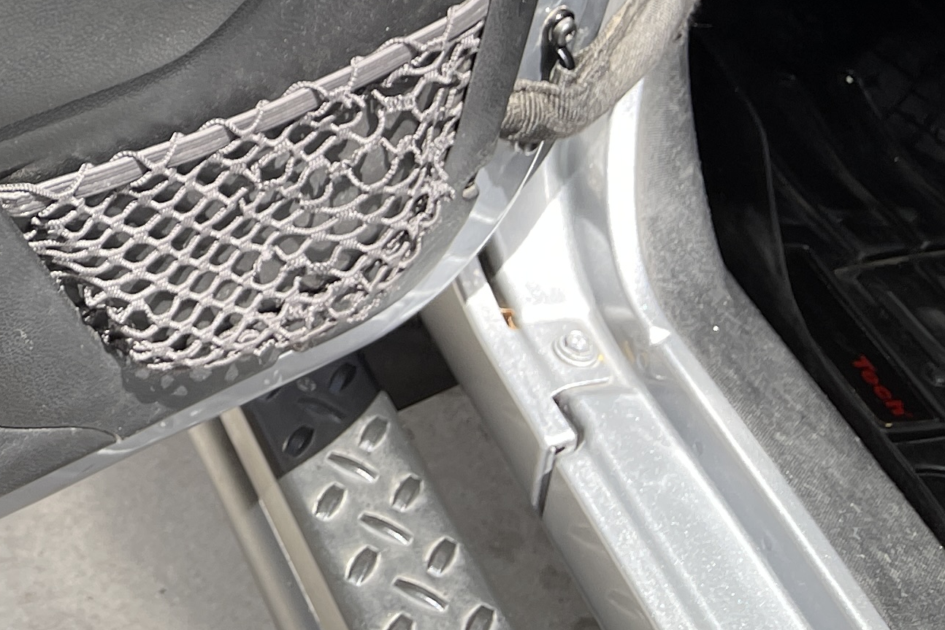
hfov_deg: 21.2
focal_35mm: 81
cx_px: -466
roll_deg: -2.6
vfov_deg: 15.4
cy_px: -354
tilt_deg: -20.9
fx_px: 2126
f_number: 1.6
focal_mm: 5.1
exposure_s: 1/331
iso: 32
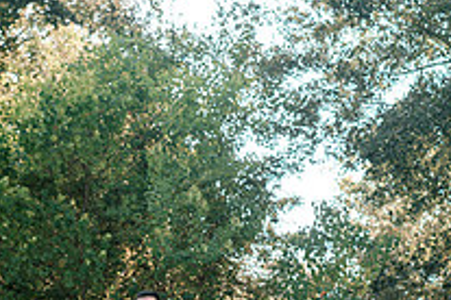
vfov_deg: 9.6
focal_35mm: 143
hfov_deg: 13.7
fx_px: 1791
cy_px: 182
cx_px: 612
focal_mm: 50
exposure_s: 1/2000
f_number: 1.8
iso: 250
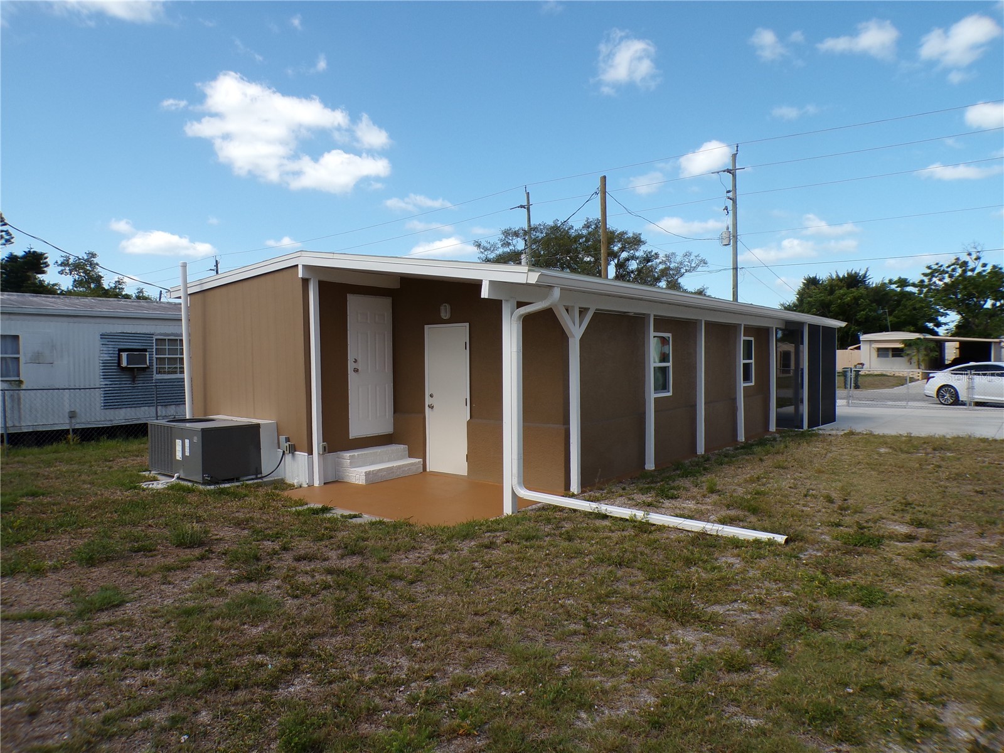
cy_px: 376
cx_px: 502
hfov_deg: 71.6
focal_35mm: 24
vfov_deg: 56.8
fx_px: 696
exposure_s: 1/550
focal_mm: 4.3
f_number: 4.4
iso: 100
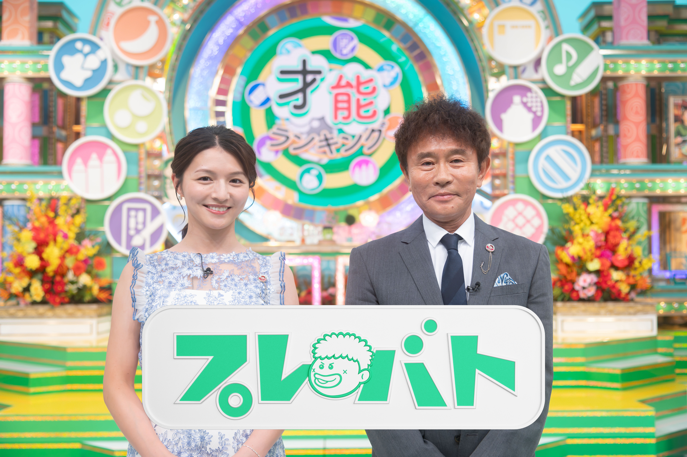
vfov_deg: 28.0
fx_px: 915
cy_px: 228
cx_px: 344
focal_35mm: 48
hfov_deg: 41.1
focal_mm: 48
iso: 1250
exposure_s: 1/200
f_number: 4
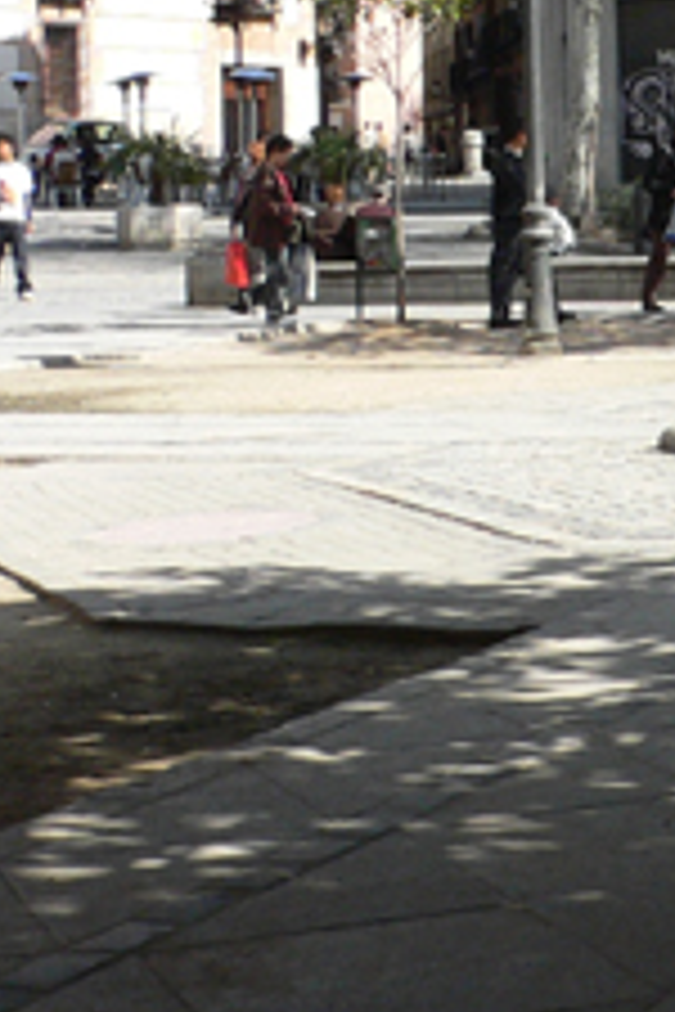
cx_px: 900
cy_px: 36
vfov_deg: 20.5
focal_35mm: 97
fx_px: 2728
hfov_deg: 13.5
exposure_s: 1/400
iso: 100
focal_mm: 4.6
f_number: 4.6
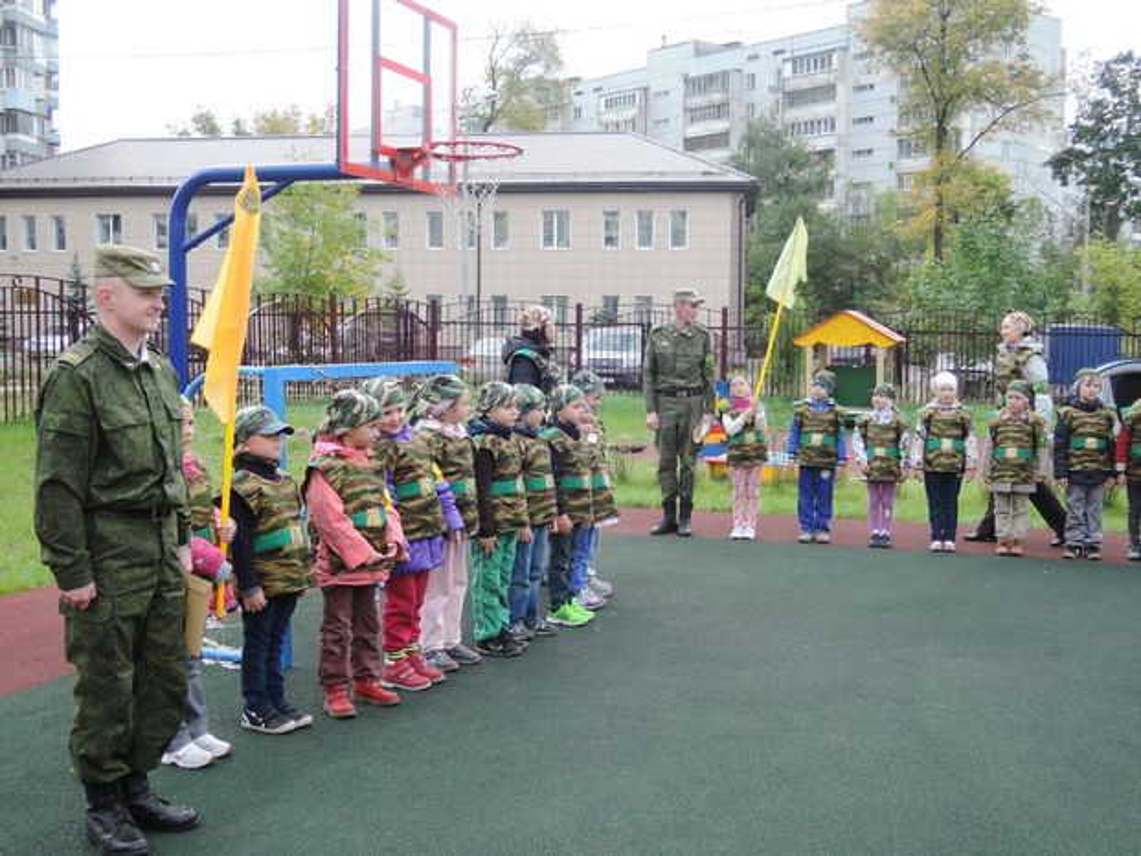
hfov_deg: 46.8
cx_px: 570
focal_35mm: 40
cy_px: 428
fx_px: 1319
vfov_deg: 36.0
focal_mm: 8.6
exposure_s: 1/160
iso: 80
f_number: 3.5
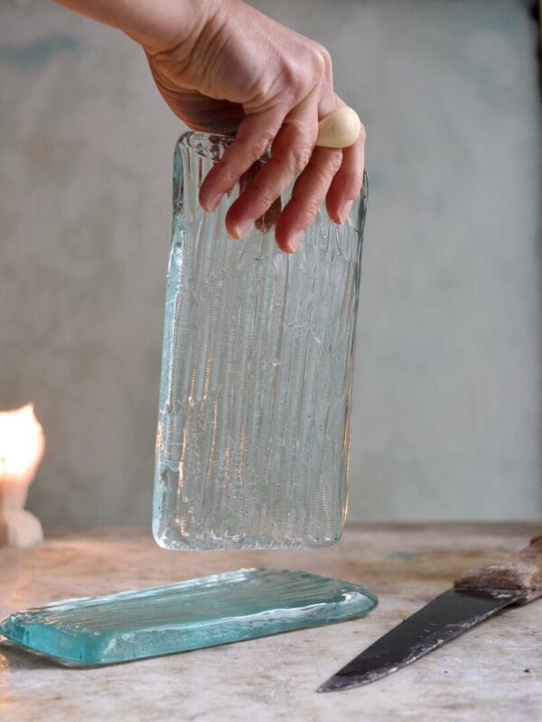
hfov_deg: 25.2
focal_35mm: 58
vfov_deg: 33.2
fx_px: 1211
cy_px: 361
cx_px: 271
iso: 1600
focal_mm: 29
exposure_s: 1/60
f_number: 3.7
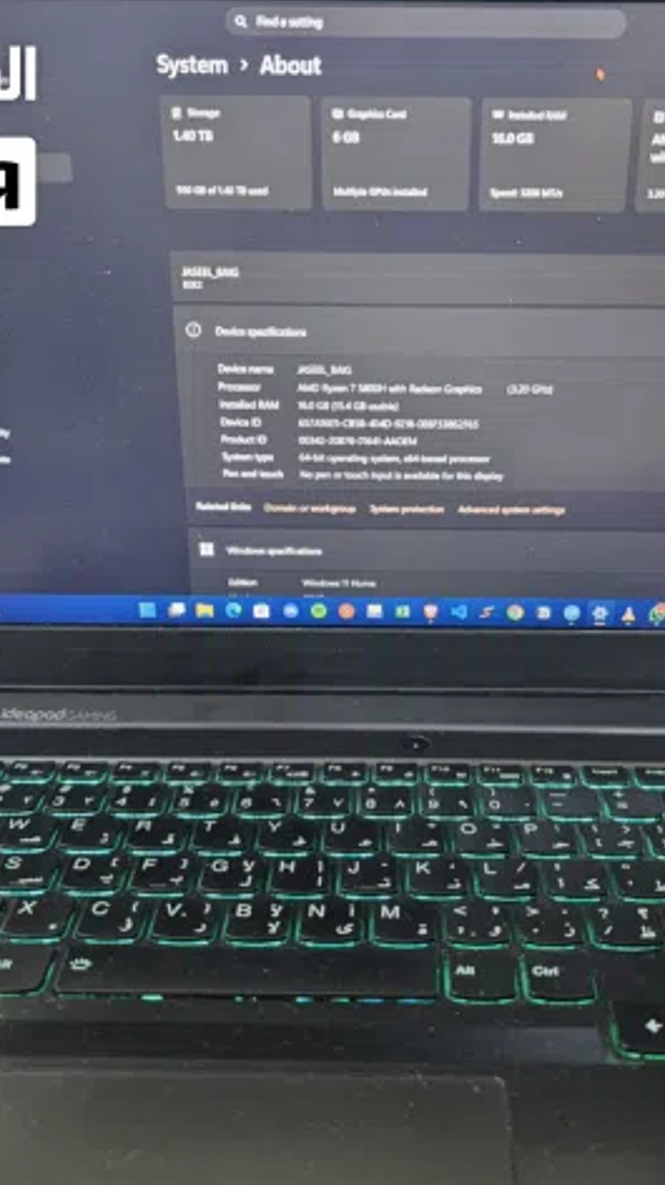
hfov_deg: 34.4
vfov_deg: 58.0
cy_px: 587
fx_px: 1067
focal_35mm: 34
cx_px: 414
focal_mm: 6.3
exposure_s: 1/33.3
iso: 640
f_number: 1.7
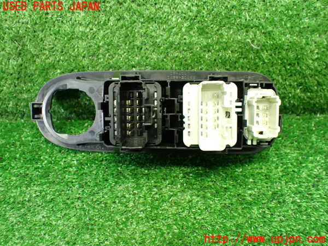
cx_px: 164
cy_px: 123
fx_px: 284
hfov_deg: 60.0
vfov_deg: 46.8
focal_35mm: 30
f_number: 2.3
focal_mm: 5.4
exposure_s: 1/80
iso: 800
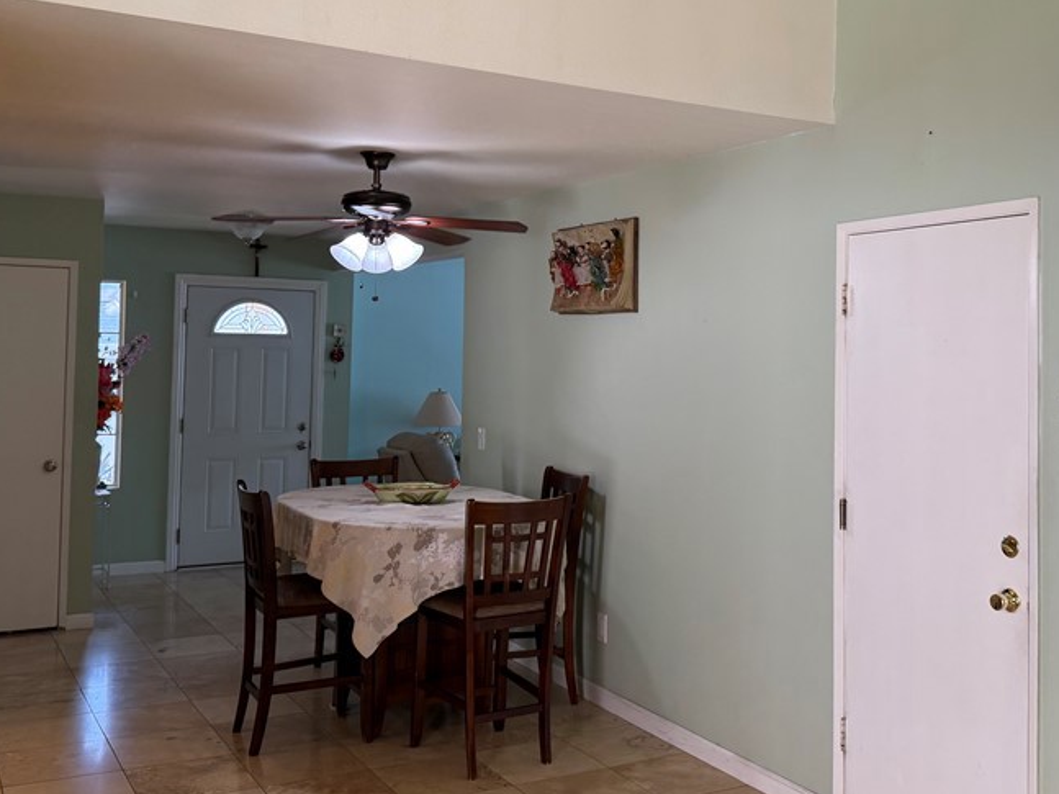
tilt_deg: +1.2
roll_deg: -1.0
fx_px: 1162
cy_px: 309
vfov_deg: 37.5
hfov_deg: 48.8
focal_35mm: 38
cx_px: 609
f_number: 1.78
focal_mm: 6.76
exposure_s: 1/120
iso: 125
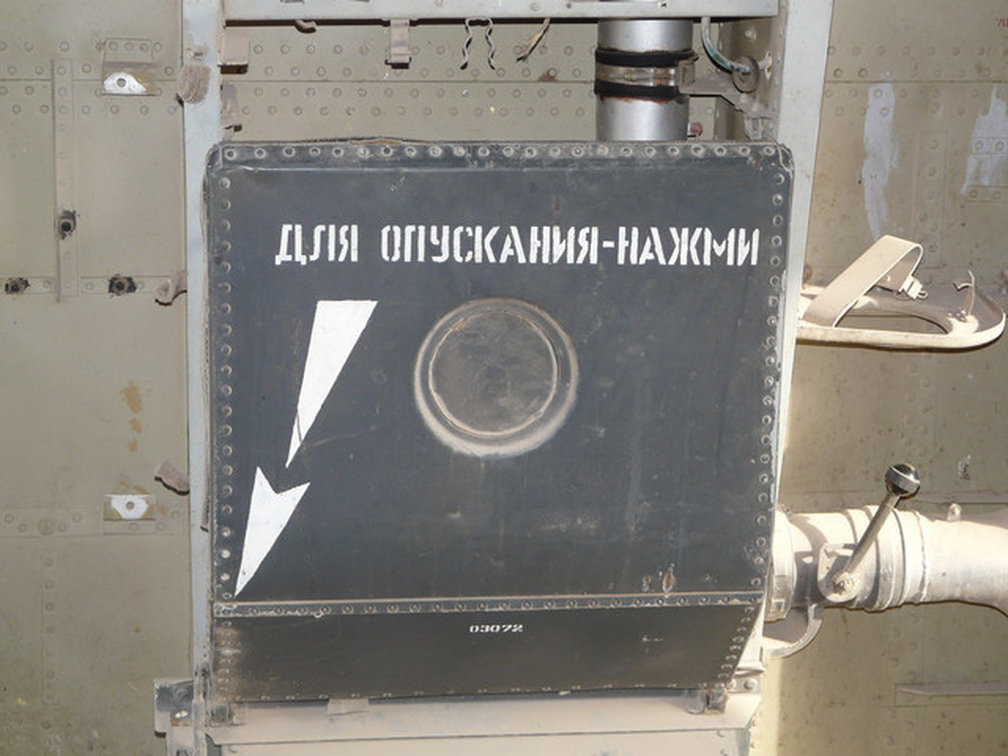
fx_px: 2737
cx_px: 504
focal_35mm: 94
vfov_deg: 15.7
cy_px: 378
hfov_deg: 20.9
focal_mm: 15.4
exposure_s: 1/50
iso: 100
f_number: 3.6
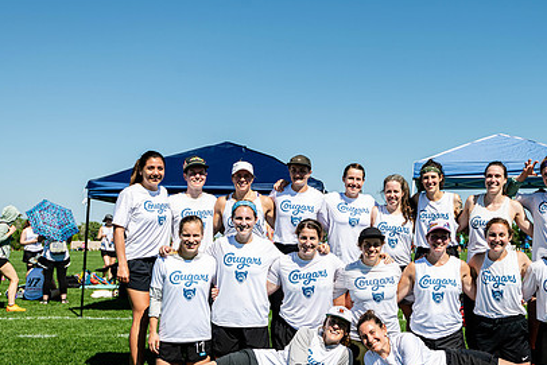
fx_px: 760
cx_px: 362
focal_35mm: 50
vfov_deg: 26.8
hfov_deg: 39.1
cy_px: 257
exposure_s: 1/500
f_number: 5.6
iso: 64
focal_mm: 35
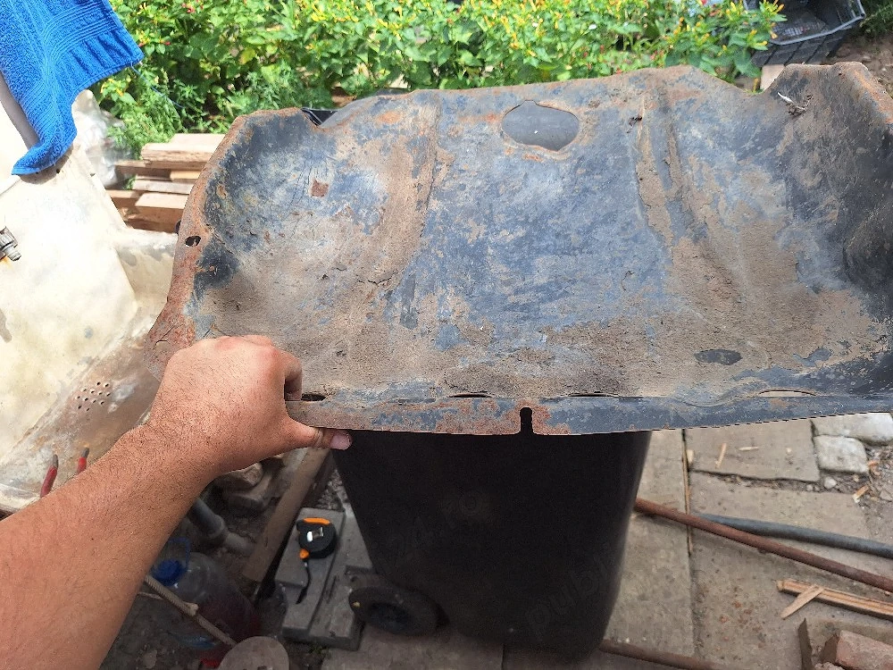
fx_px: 593
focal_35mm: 23
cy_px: 335
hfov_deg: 73.9
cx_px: 446
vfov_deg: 58.9
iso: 40
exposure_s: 1/455
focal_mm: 5.54
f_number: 1.8
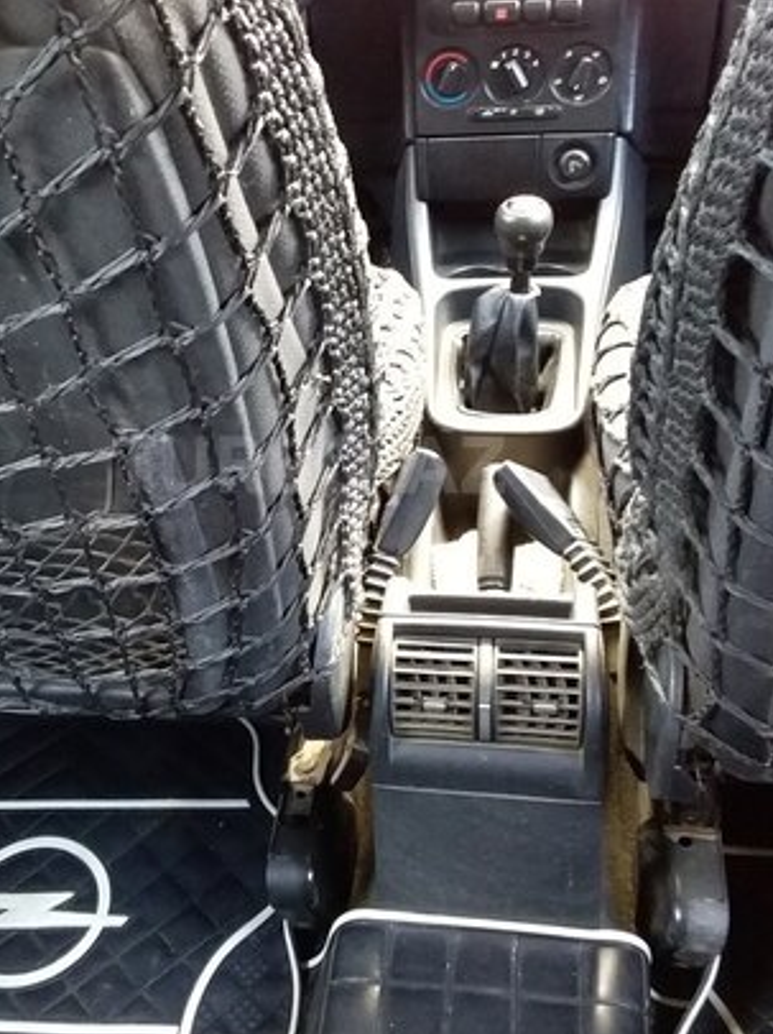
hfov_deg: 37.5
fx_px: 1133
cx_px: 309
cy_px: 465
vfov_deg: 48.9
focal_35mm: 38
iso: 160
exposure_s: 1/25
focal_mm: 3.3
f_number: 2.2
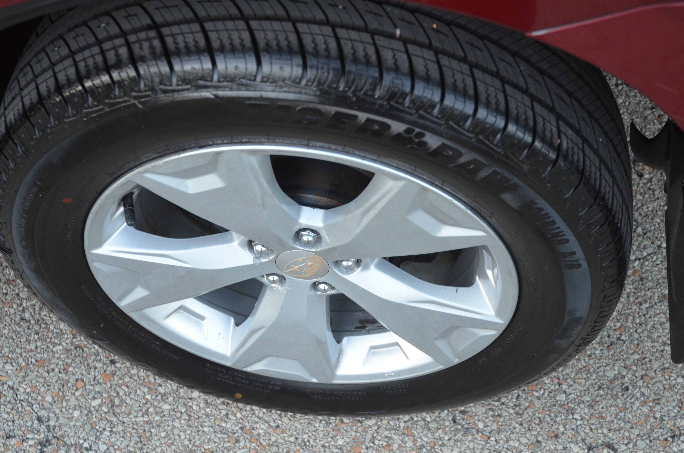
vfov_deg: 22.5
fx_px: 1138
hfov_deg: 33.5
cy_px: 226
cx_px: 342
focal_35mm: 60
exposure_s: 1/60
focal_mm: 40
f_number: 4.2
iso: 800
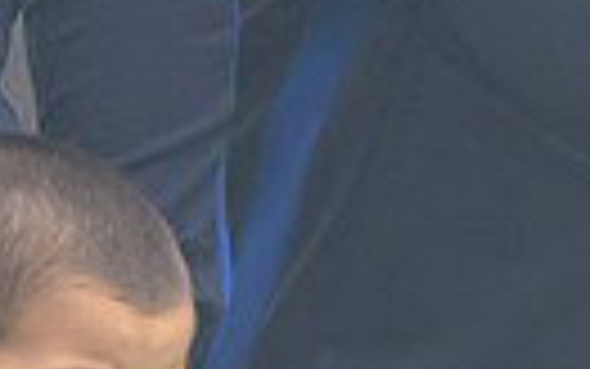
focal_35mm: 4747
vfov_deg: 0.3
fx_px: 76362
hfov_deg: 0.4
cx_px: 780
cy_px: -101
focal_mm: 560
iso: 1250
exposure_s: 1/1250
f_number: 4
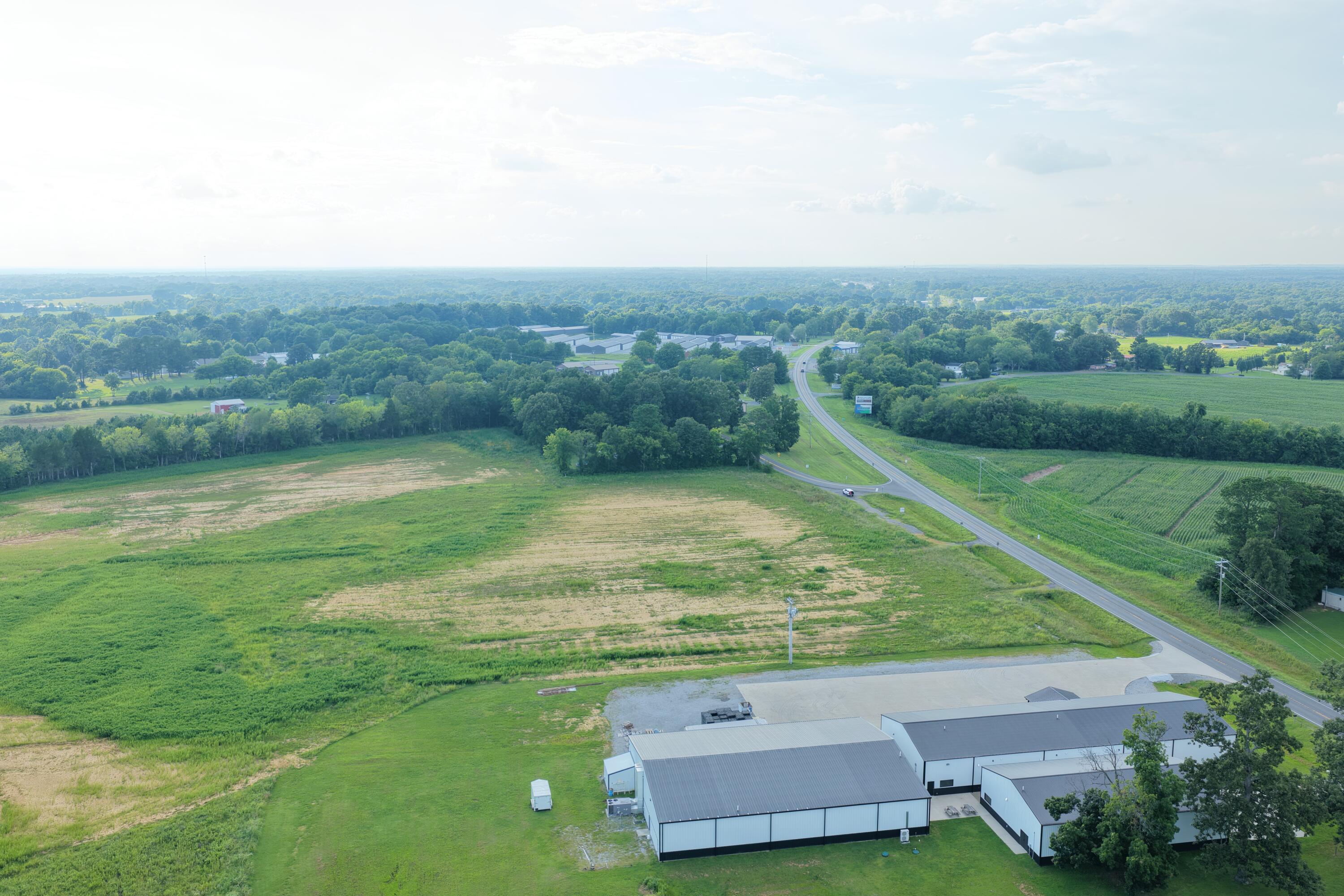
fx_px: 1045
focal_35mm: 28
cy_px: 448
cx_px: 672
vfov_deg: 46.4
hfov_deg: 65.5
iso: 400
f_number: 2.8
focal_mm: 14.45
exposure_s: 1/800
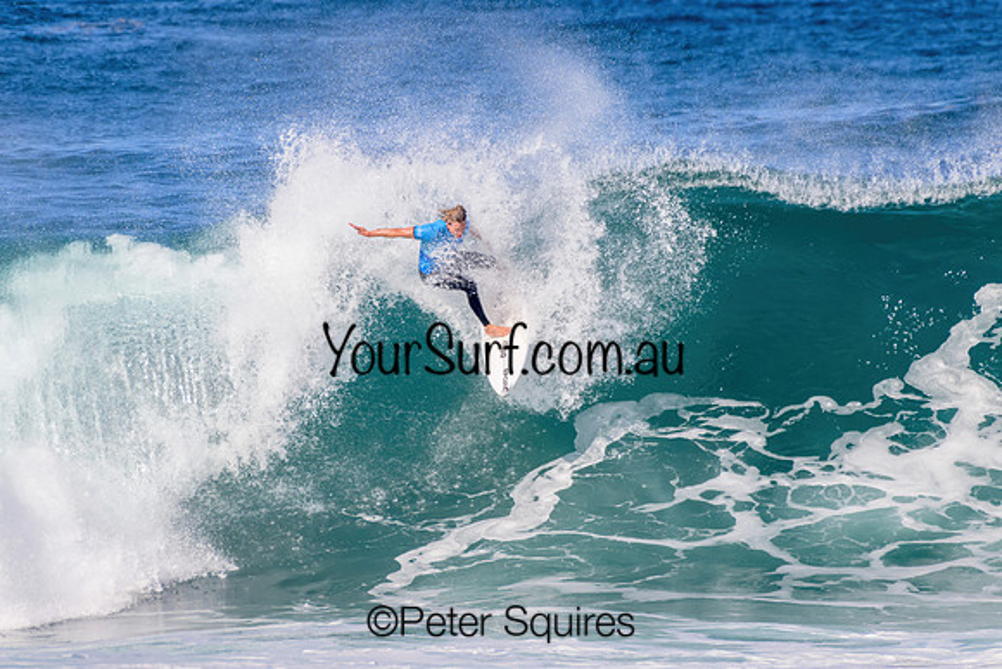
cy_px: 334
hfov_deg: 2.1
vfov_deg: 1.4
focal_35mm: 1000
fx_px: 27839
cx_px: 501
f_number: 11
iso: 720
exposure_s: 1/1250
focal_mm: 1000
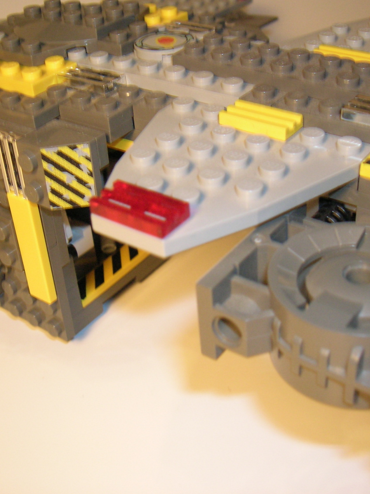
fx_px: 656
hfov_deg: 31.5
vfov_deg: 41.2
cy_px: 247
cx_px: 200
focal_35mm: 46
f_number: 2.9
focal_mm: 5.7
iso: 142
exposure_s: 1/28
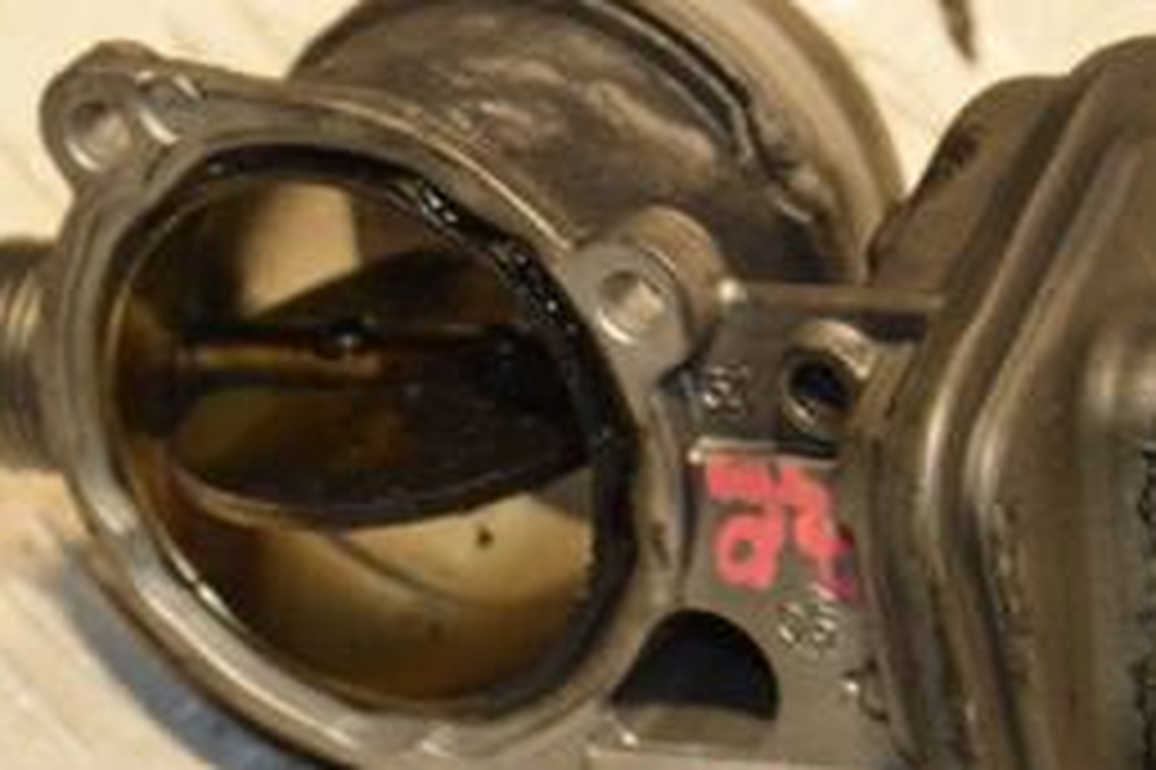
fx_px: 7413
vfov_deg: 5.9
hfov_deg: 8.9
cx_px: 549
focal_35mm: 231
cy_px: 576
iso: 800
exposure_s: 1/200
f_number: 5.3
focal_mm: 66
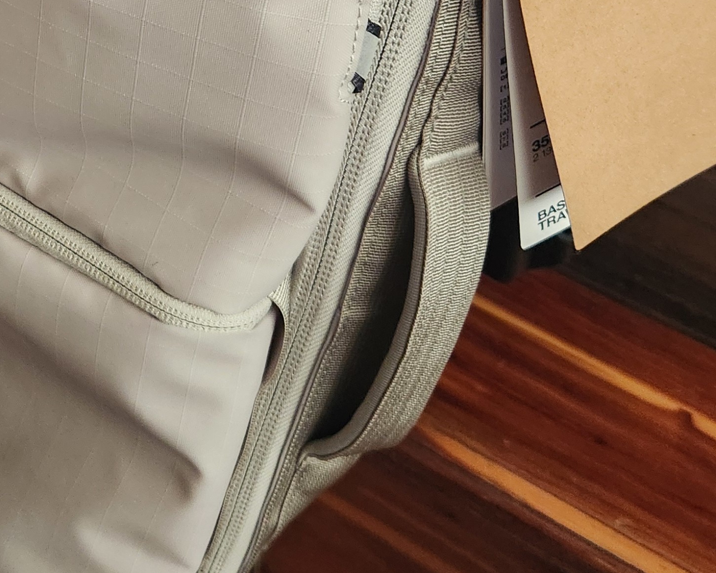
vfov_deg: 23.2
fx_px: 1314
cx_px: 49
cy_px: -52
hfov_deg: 29.0
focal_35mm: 62
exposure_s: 1/60
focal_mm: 5.4
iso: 800
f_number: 1.8
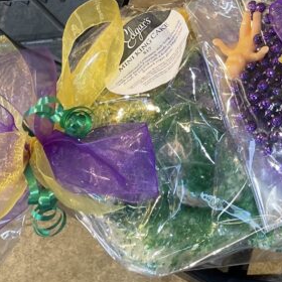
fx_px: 774
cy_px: -66
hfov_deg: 18.0
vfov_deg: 19.3
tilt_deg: -58.1
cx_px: 448
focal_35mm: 84
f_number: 1.6
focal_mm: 4.2
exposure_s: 1/120
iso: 100
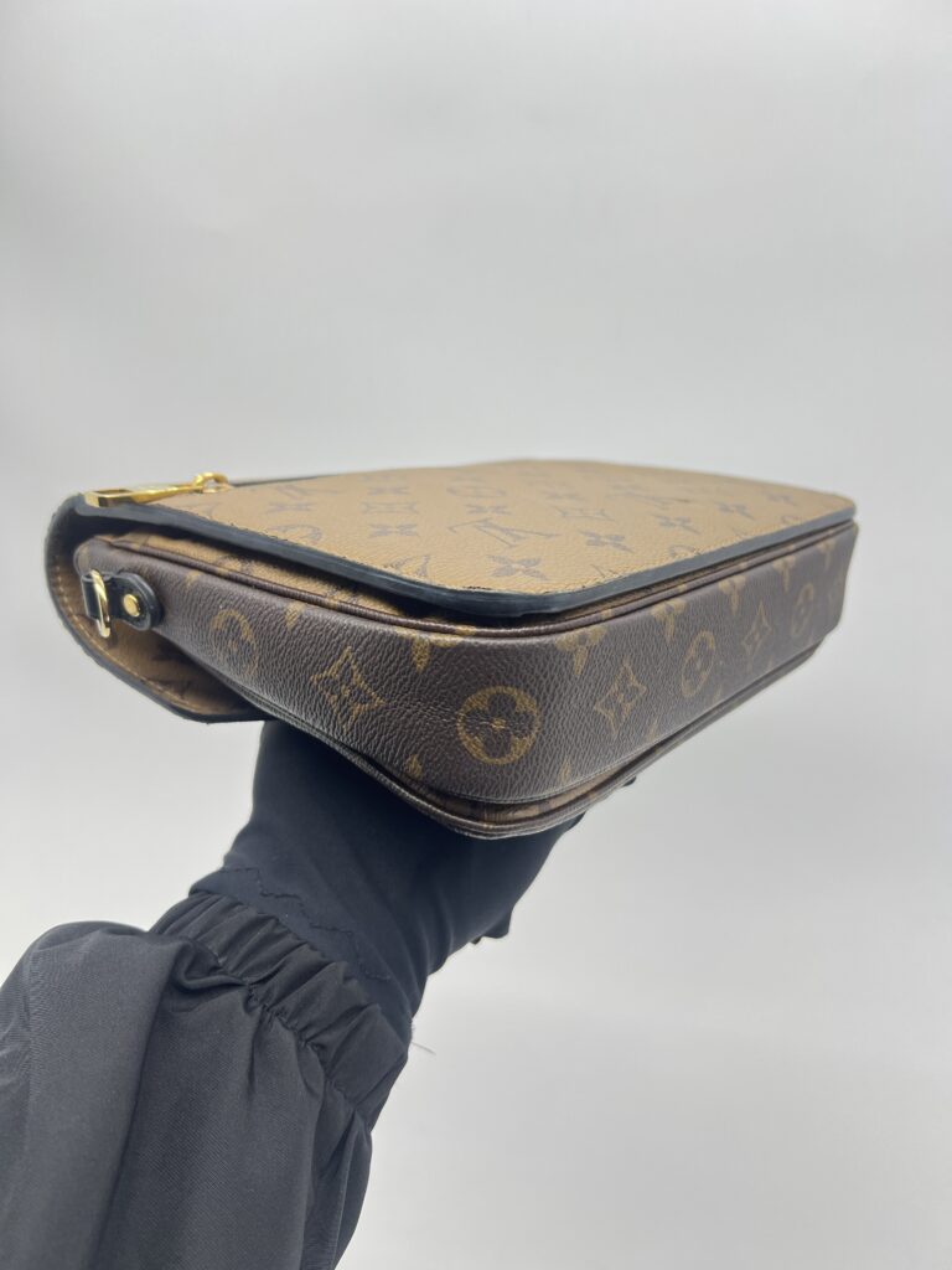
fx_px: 953
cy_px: 635
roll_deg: +0.7
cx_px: 476
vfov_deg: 67.3
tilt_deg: -18.4
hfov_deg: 53.1
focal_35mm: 26
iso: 32
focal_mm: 5.7
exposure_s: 1/100
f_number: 1.5
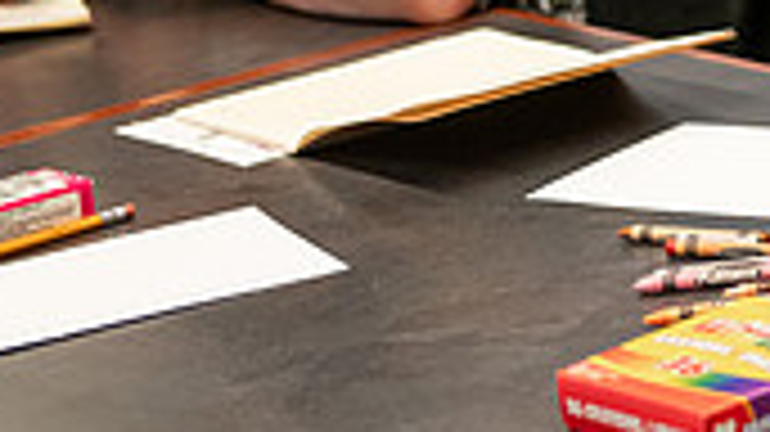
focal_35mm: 206
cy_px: -187
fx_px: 4204
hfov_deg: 10.2
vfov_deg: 5.8
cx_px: 1130
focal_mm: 58
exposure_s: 1/200
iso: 2000
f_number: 3.2
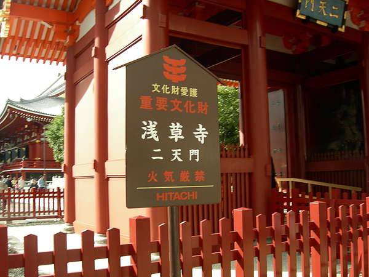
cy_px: 138
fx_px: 384
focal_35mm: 36
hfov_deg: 51.4
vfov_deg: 39.7
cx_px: 184
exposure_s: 1/130
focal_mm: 7.5
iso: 64
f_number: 4.3
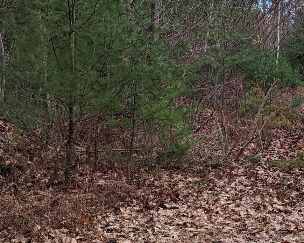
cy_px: 28
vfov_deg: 18.7
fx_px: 729
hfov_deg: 23.5
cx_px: 205
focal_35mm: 81
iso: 32
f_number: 1.85
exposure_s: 1/984
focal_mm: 6.81
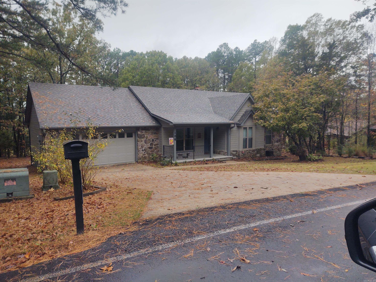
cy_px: 141
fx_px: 293
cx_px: 188
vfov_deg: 51.4
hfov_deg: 65.3
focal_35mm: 27
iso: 100
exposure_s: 1/1079
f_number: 1.7
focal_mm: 4.75
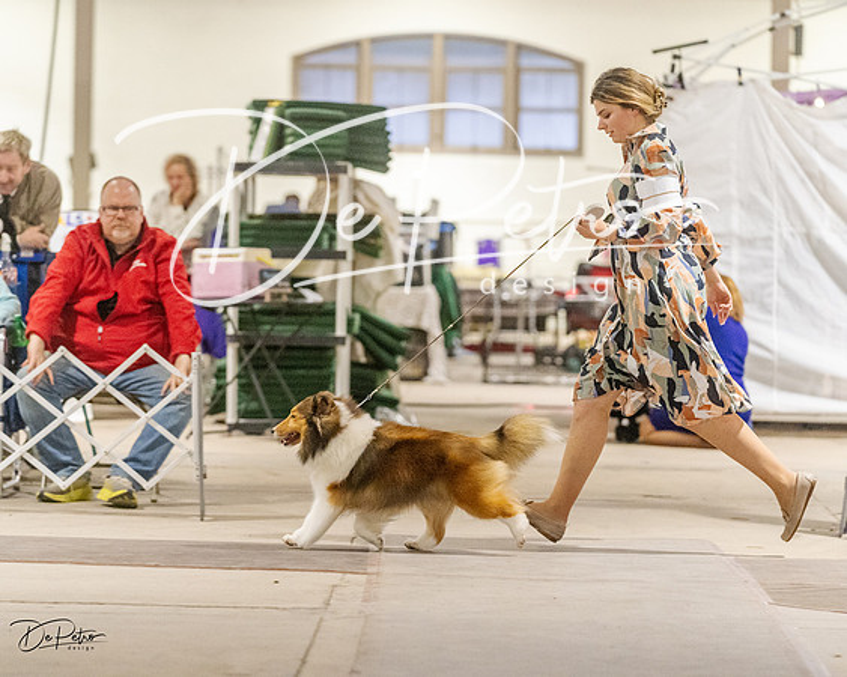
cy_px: 338
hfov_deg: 12.9
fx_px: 3753
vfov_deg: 10.3
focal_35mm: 150
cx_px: 367
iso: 6400
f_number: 3.2
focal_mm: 133
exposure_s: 1/400
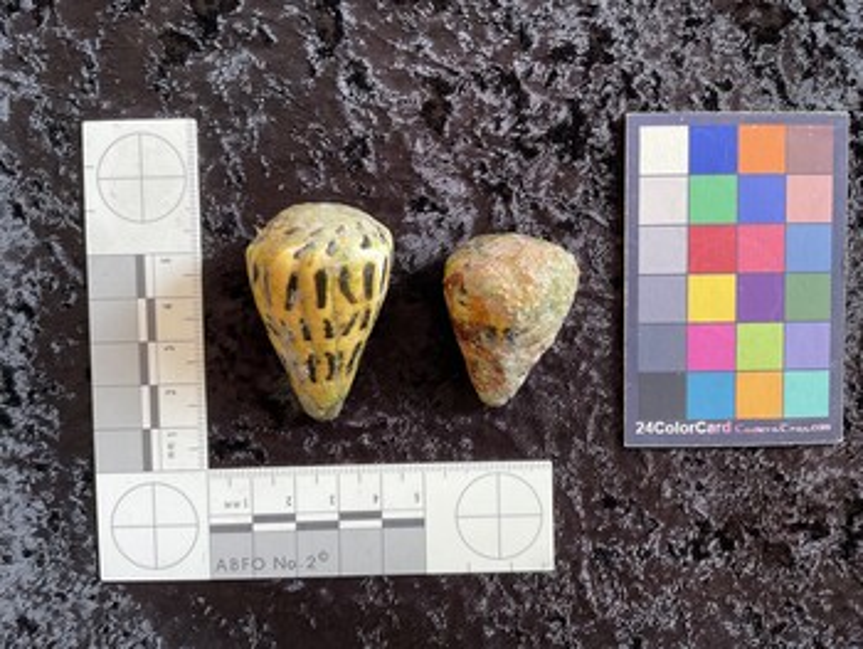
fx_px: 723
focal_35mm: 29
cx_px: 432
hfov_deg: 61.6
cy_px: 324
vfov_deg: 48.3
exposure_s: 1/120
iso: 64
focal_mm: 3
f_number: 1.8
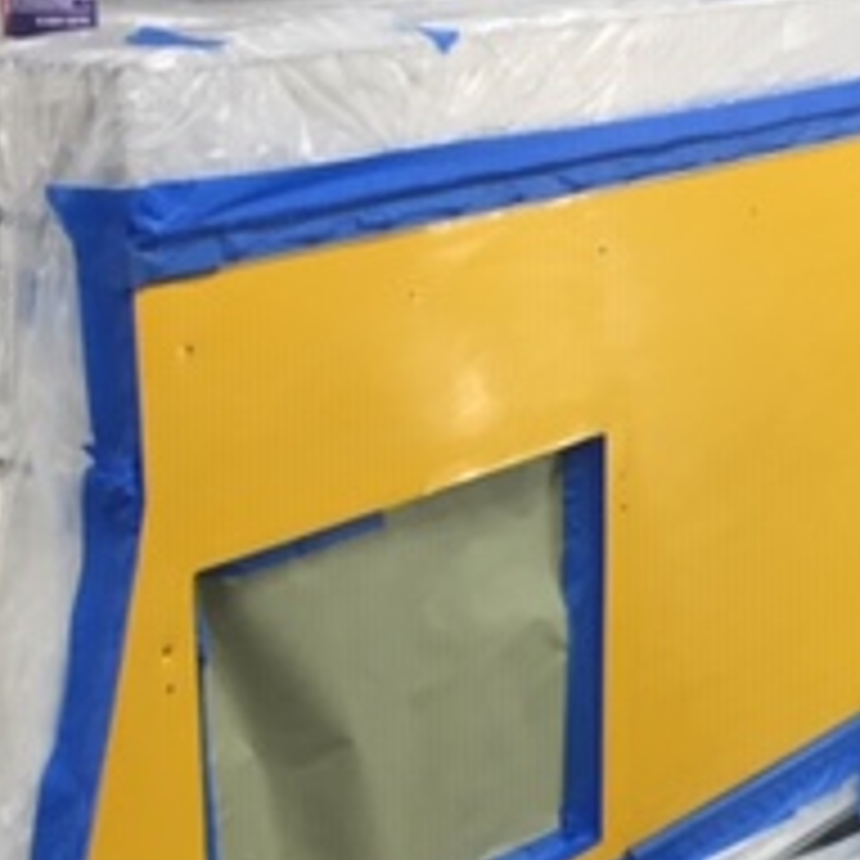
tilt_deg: -17.9
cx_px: 594
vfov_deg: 20.0
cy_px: 630
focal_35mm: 86
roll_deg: -0.8
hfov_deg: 20.1
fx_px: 2417
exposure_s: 1/40
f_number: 2.2
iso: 32
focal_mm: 4.15
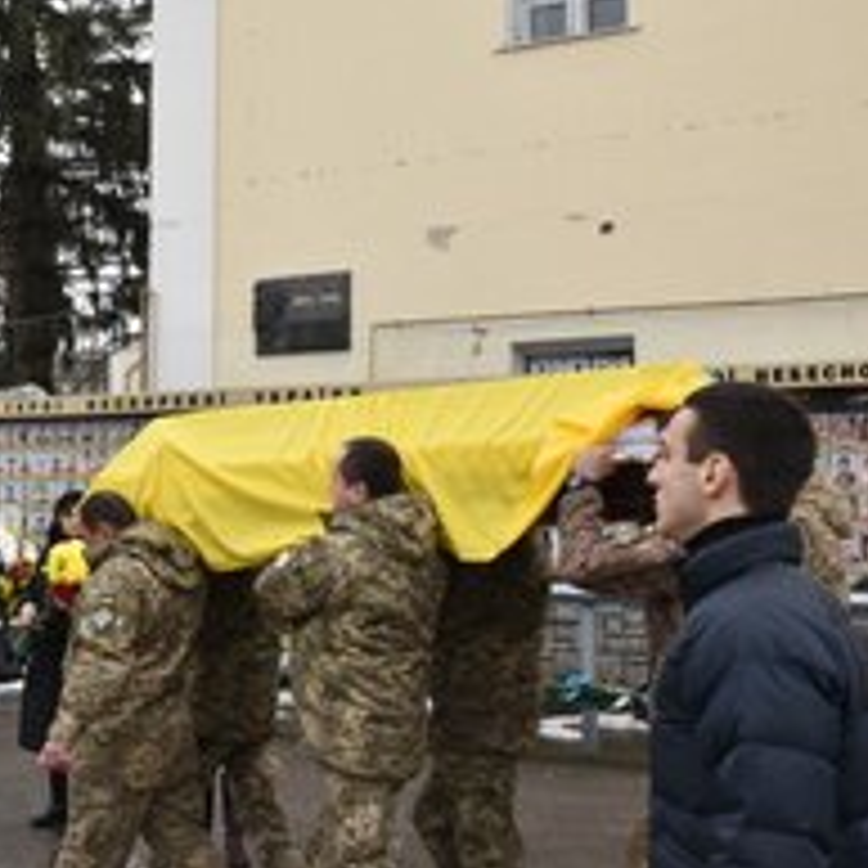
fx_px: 1645
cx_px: 126
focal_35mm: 58
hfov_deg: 28.7
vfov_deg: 29.5
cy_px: 407
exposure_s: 1/250
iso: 360
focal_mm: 22
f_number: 8
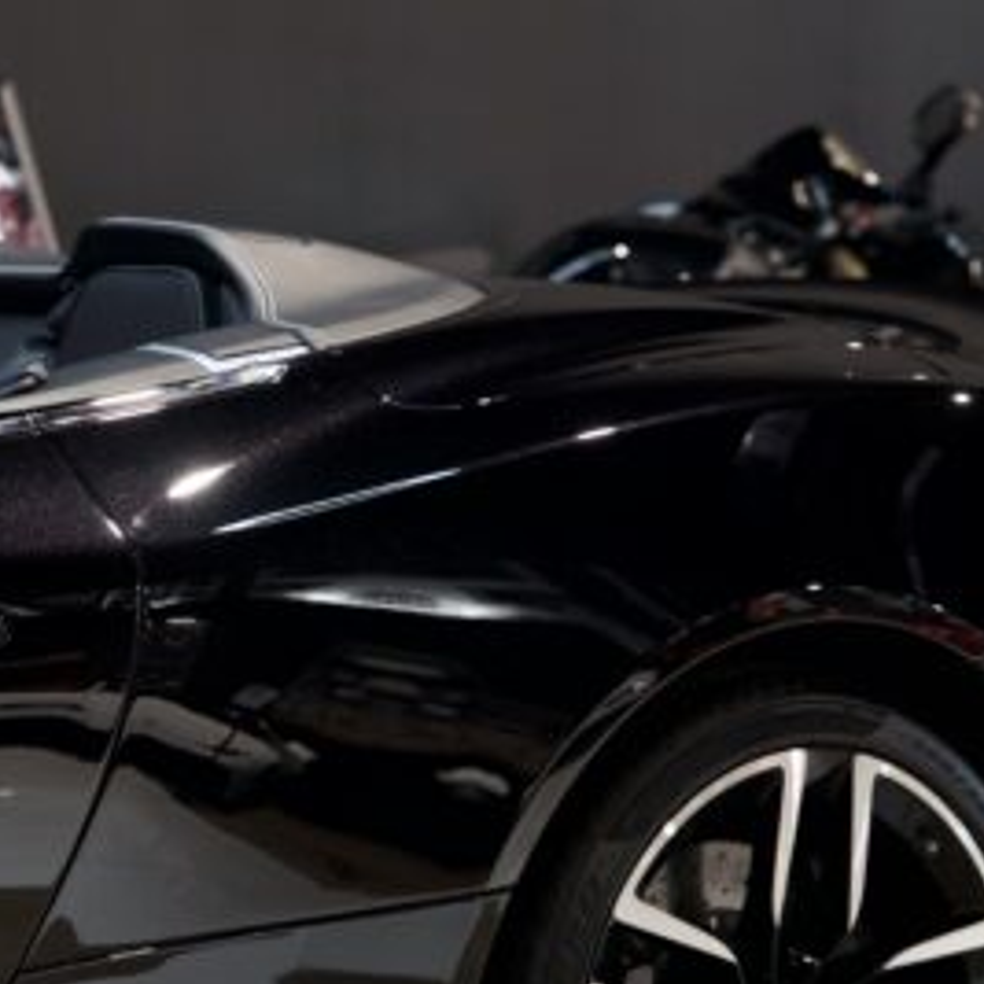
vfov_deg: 11.6
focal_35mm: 150
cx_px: 77
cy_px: 645
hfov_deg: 11.5
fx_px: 4831
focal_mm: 61.5
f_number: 3.2
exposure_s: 1/60
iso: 1000
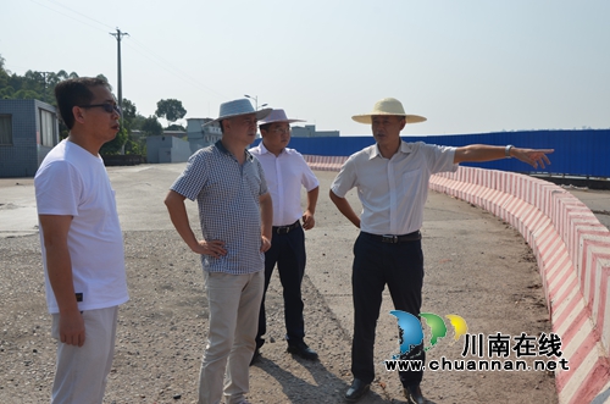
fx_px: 609
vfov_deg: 36.7
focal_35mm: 36
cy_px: 202
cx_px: 305
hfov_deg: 53.2
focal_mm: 24
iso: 100
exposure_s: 1/320
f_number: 9
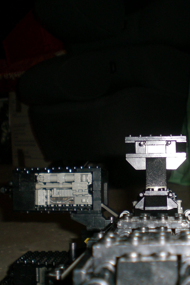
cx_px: 149
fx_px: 467
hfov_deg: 22.7
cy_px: 146
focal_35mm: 59
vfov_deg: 33.9
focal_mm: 6.3
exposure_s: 1/60
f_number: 3.1
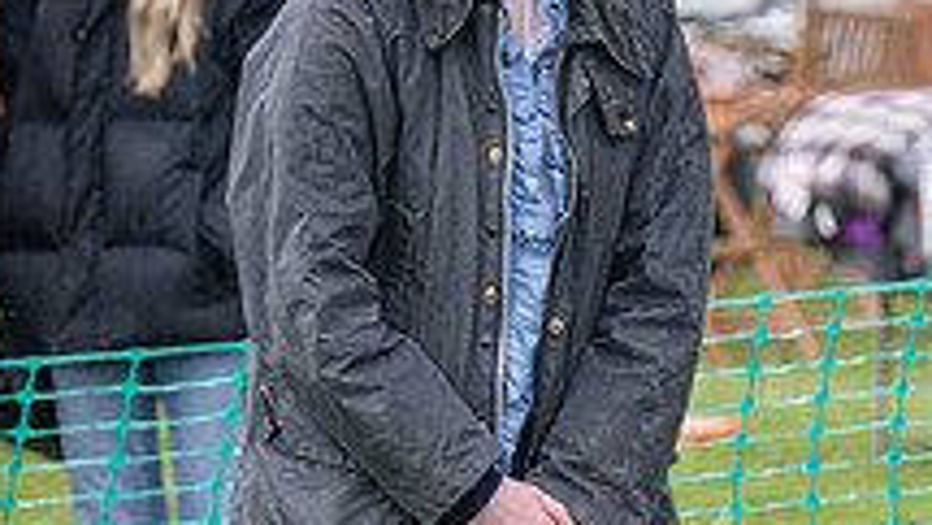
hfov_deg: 4.4
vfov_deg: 2.5
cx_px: 956
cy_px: 607
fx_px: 11987
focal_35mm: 485
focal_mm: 98
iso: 1250
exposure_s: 1/3200
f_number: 4
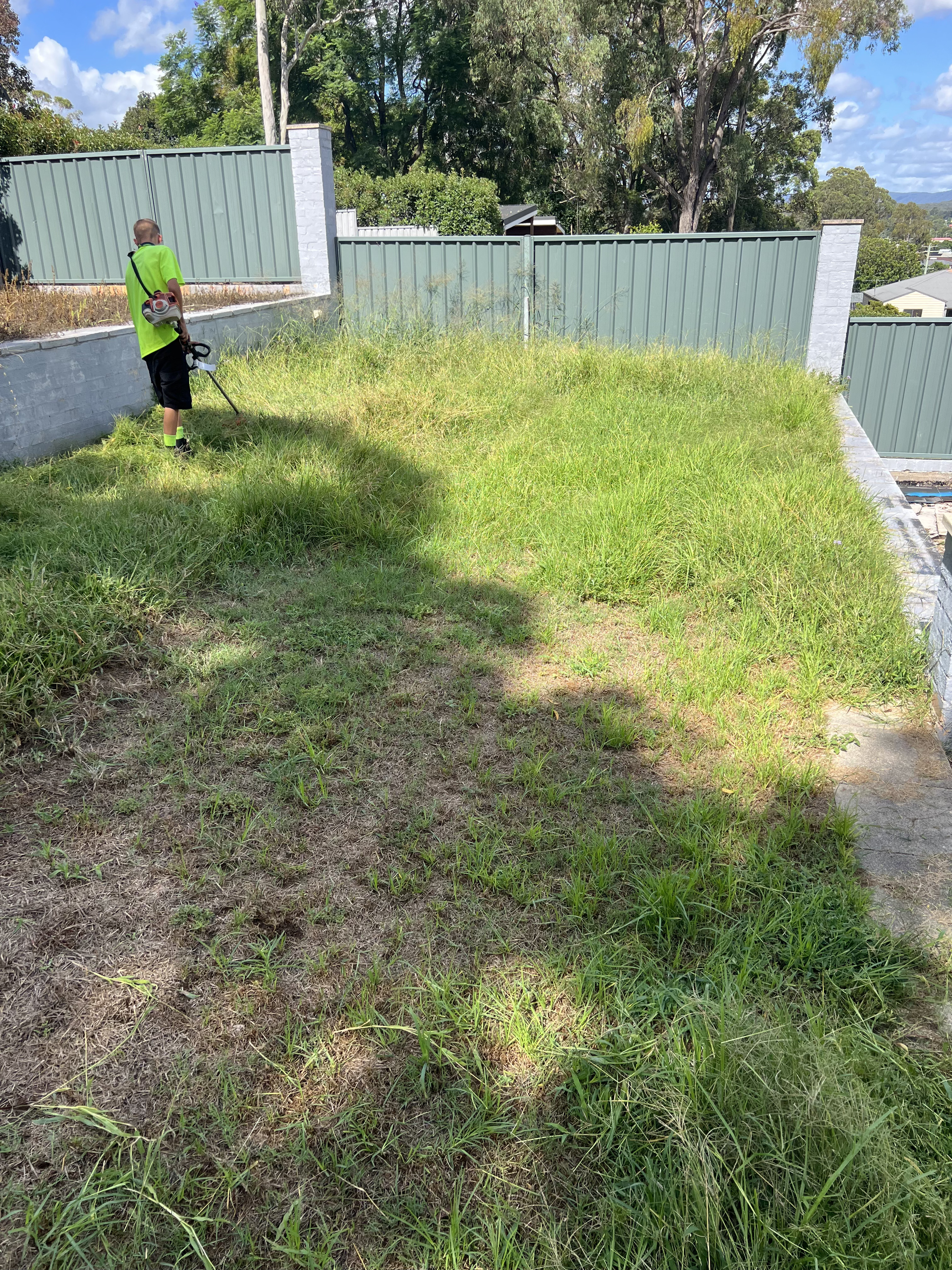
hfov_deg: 53.1
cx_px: 476
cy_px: 635
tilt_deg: -21.3
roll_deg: +1.5
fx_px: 953
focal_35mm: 26
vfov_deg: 67.3
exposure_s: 1/1751
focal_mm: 5.7
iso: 50
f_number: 1.5
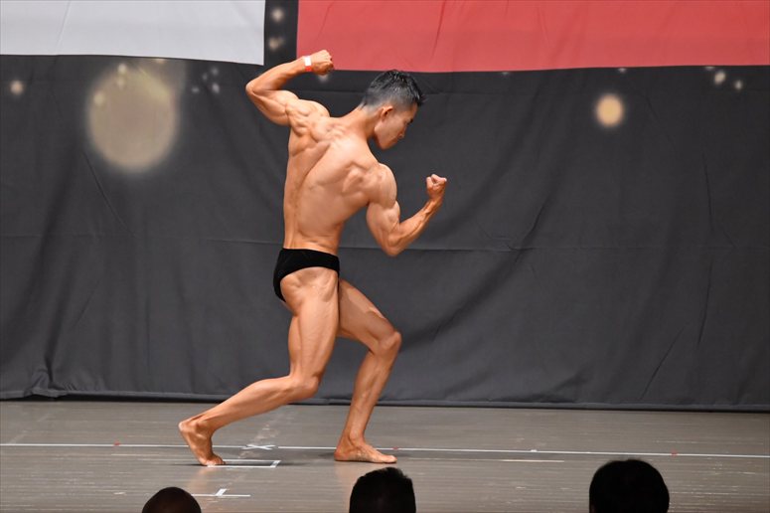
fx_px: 5131
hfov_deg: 8.6
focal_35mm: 240
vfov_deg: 5.7
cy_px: 256
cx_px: 385
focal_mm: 160
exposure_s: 1/400
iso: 6400
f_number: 5.6
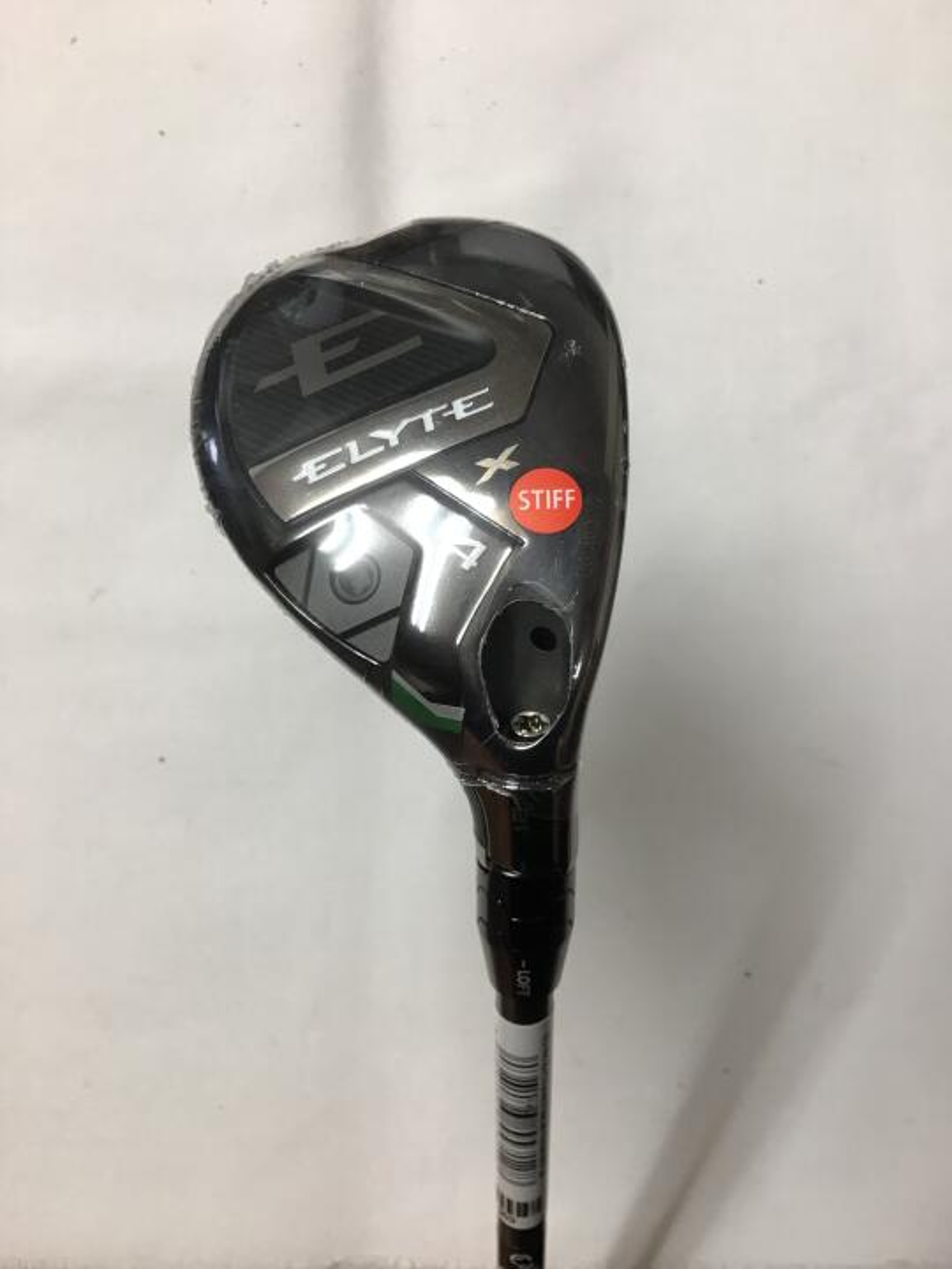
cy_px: 634
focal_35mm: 31
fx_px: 1137
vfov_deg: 58.4
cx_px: 476
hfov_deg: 45.4
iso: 50
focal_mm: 3.3
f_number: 2.4
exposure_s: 1/30
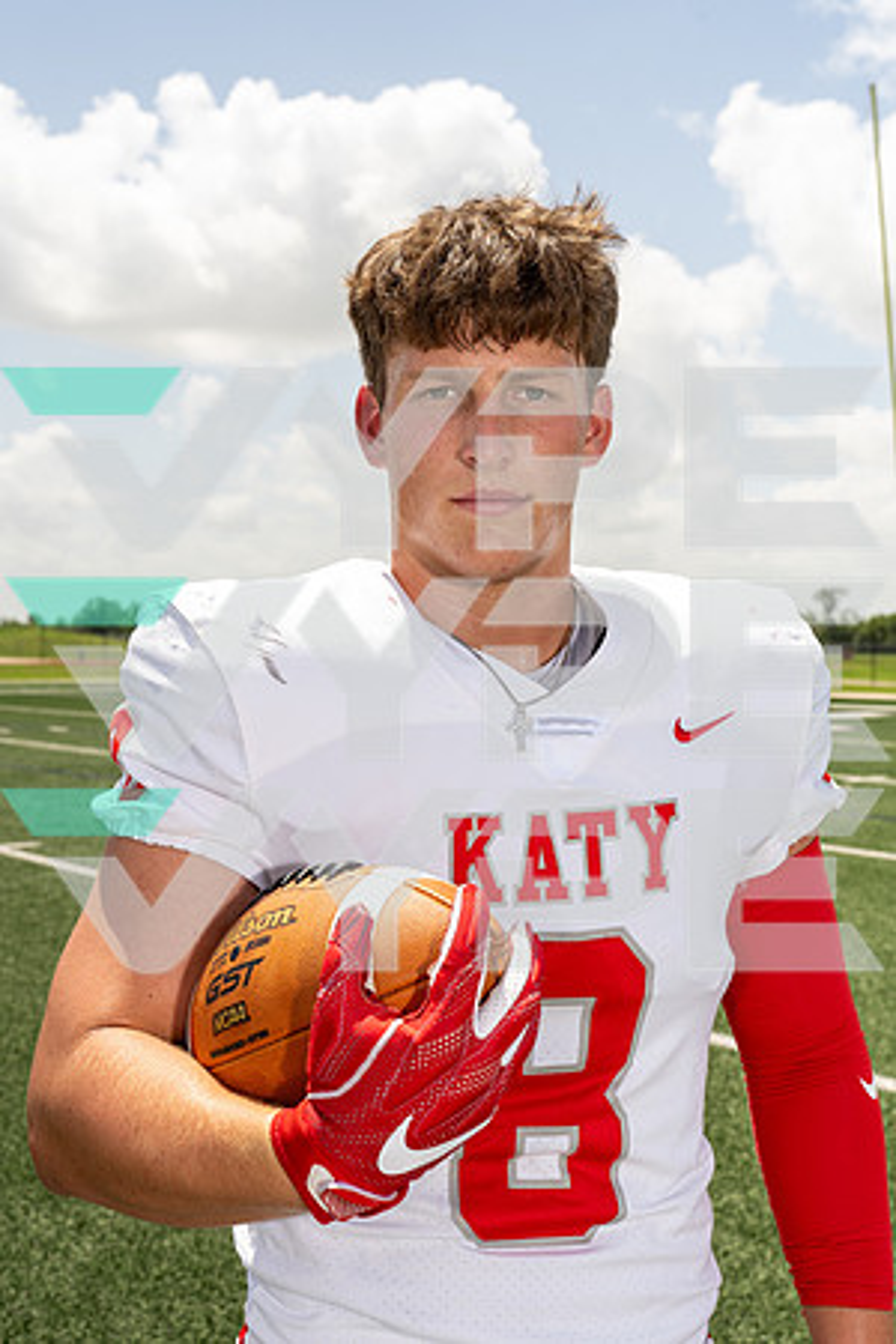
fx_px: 1643
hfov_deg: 30.5
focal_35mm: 44
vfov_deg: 44.5
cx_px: 448
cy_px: 672
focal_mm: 44
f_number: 8
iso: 100
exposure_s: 1/250
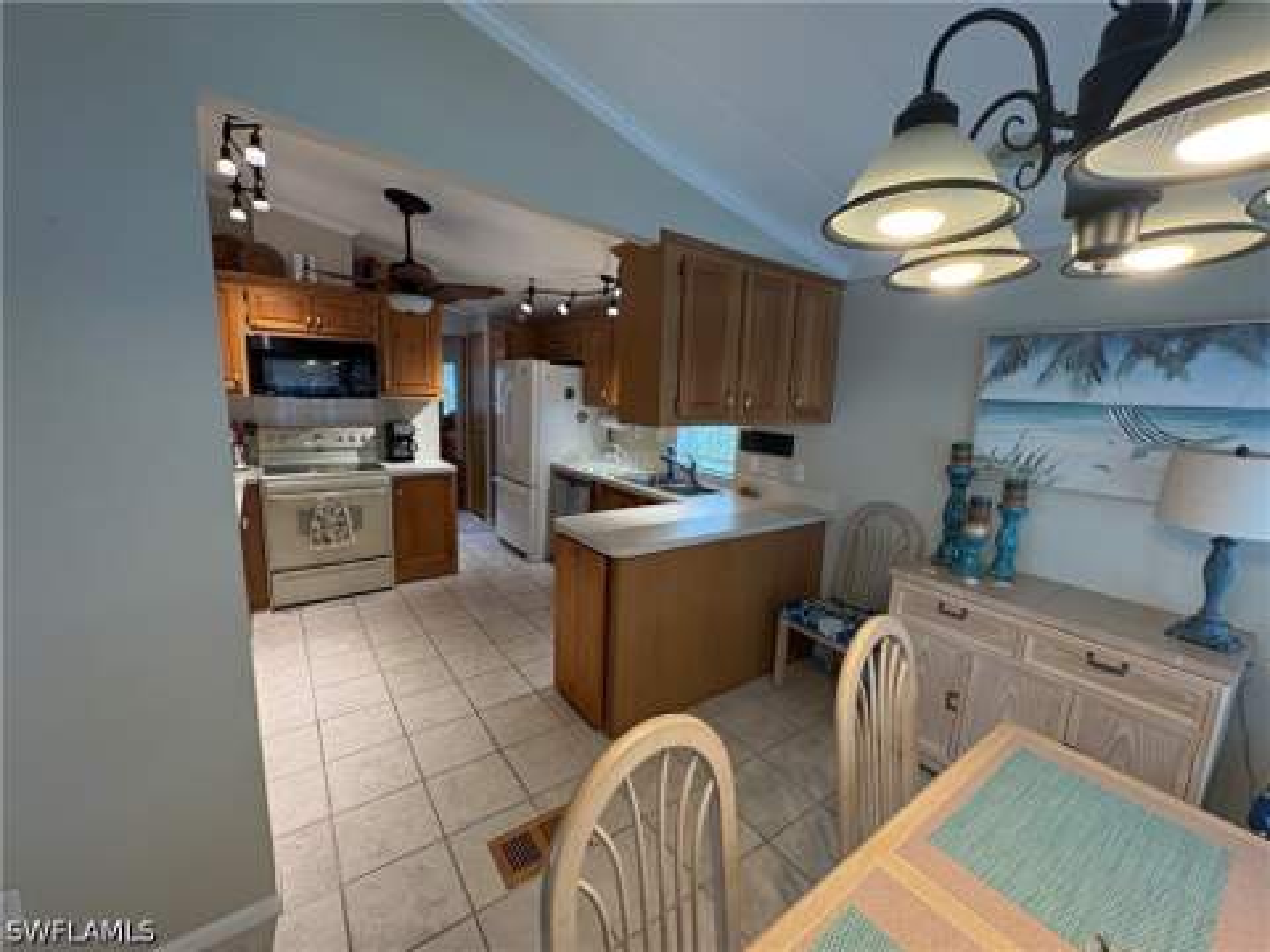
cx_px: 635
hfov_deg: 102.1
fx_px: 514
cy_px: 476
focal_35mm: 14
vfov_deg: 85.7
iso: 250
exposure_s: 1/120
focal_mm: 2.22
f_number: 2.2
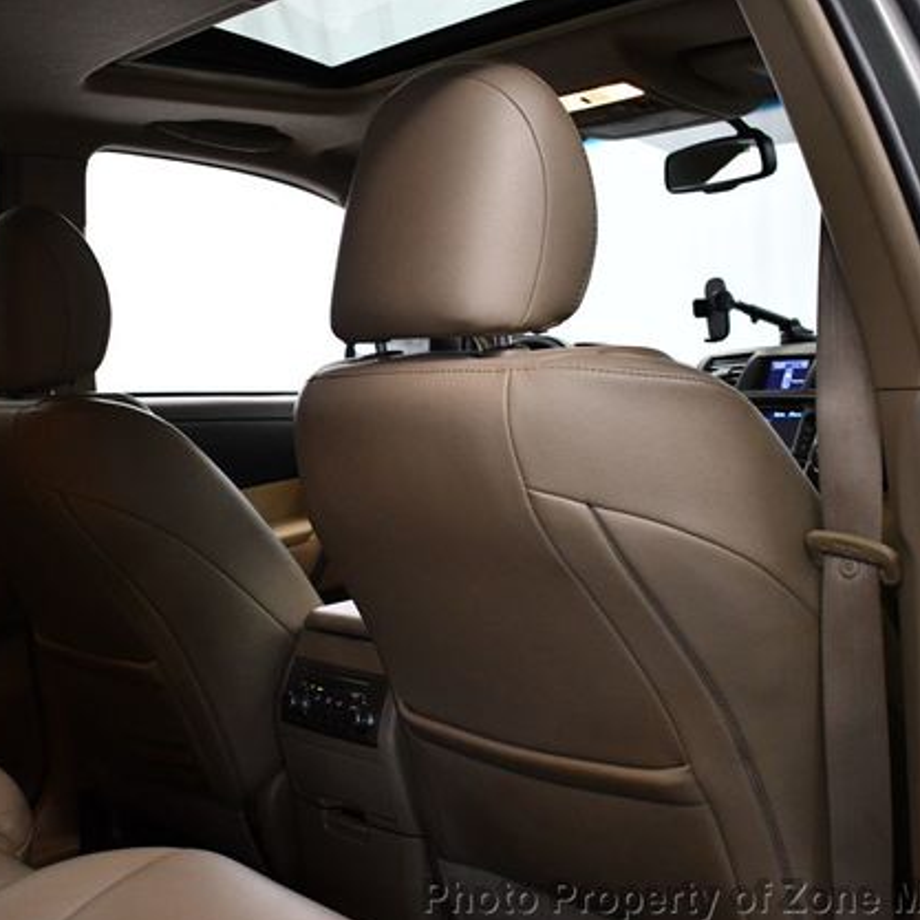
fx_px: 1293
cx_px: 395
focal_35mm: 43
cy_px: 468
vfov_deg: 39.2
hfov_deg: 39.1
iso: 2500
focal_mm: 22
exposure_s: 1/125
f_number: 3.8
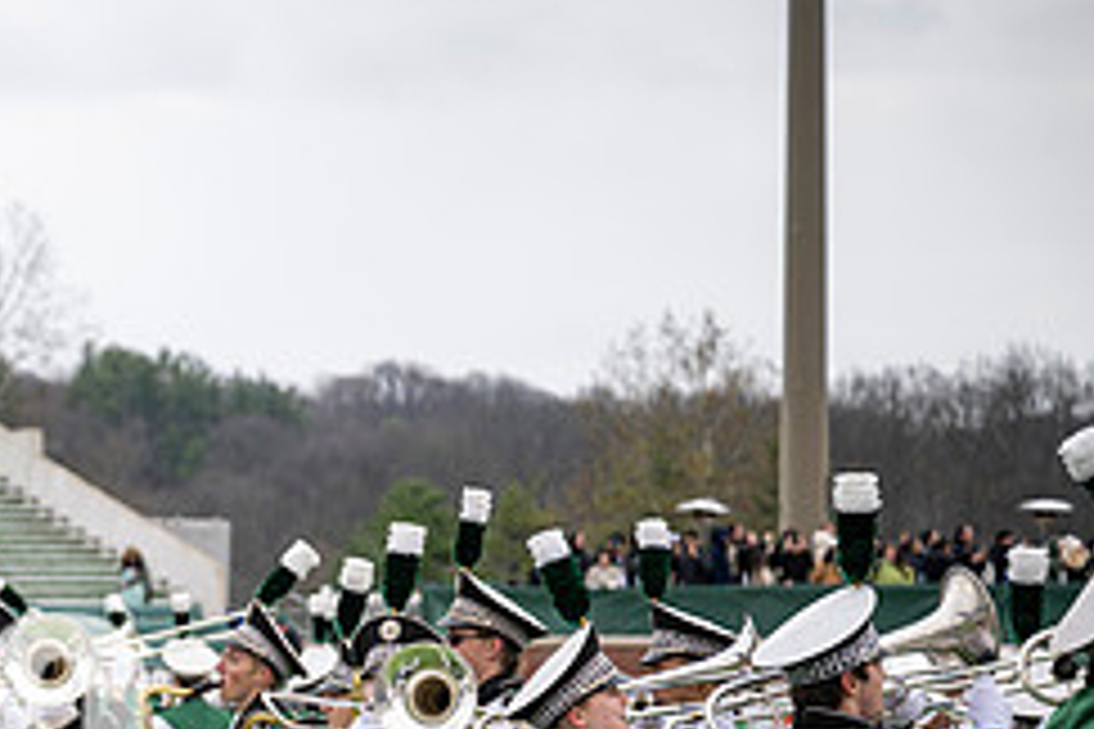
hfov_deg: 12.1
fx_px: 5075
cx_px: -194
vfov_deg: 8.2
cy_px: 826
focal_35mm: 167
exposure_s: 1/500
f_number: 2.8
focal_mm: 70
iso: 160
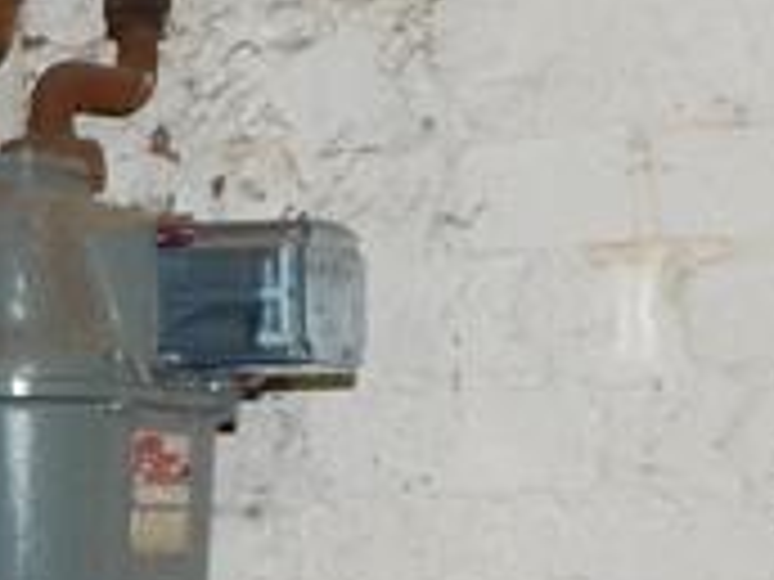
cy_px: 211
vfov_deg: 11.3
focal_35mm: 131
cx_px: -634
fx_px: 2929
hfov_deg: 13.5
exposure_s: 1/30
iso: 200
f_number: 3
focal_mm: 4
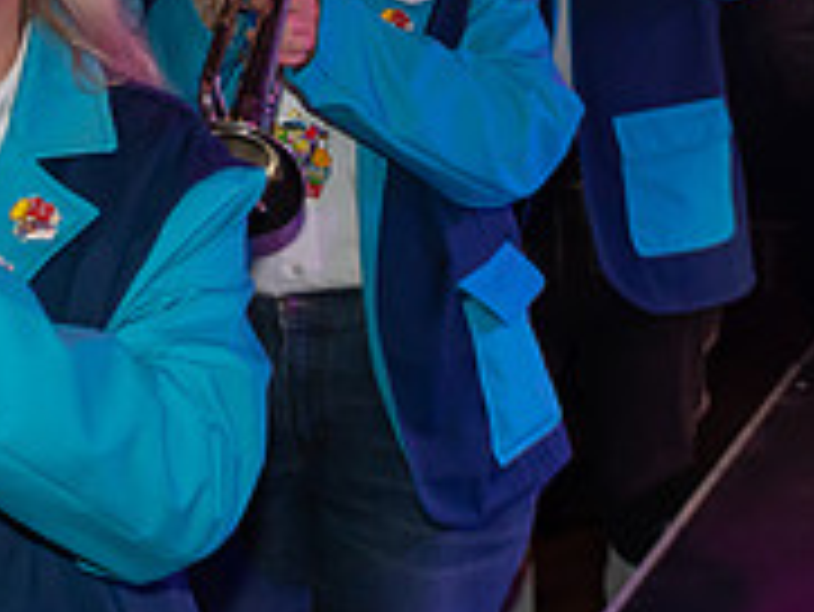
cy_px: -92
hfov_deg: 16.3
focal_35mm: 120
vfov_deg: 12.1
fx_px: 2824
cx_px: 198
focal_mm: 26
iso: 640
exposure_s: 1/200
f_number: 3.8
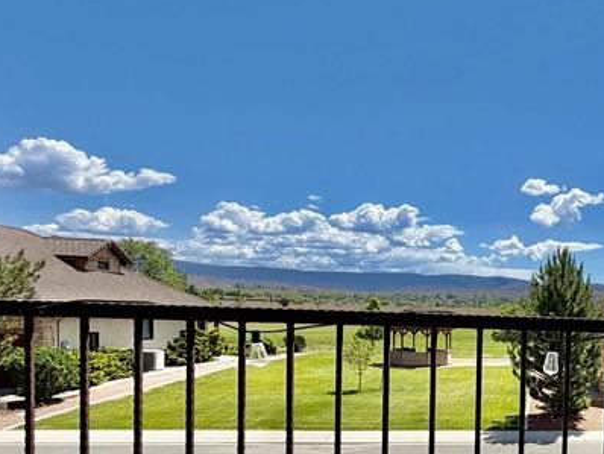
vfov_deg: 38.6
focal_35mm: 36
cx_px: 646
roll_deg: -1.7
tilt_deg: -2.2
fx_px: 629
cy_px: 346
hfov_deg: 41.9
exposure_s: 1/1033
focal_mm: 2.22
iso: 20
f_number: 2.2
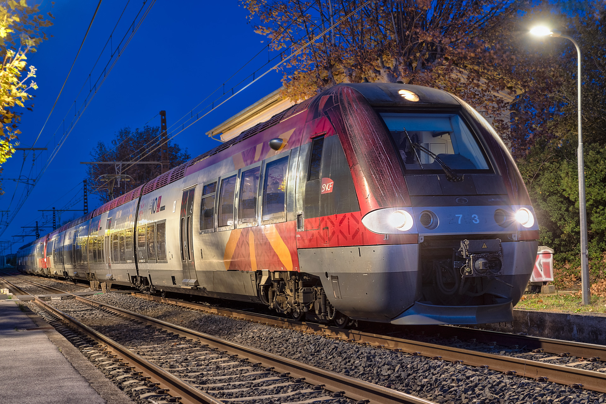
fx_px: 842
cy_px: 202
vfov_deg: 27.0
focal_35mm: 50
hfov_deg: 39.6
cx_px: 303
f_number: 6.3
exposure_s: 4
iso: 100
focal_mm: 50
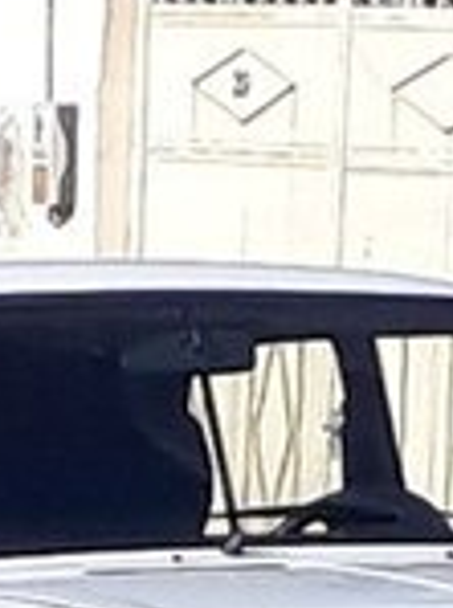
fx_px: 2103
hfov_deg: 12.2
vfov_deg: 15.2
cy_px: 920
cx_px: 367
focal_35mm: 120
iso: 40
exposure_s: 1/1299
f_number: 1.9
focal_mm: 3.6
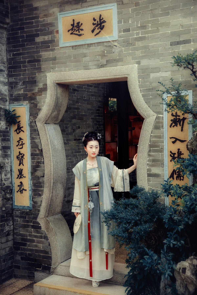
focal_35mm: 56
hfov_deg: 24.2
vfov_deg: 35.6
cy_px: 148
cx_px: 98
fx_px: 460
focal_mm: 56
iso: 200
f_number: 4
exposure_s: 1/80
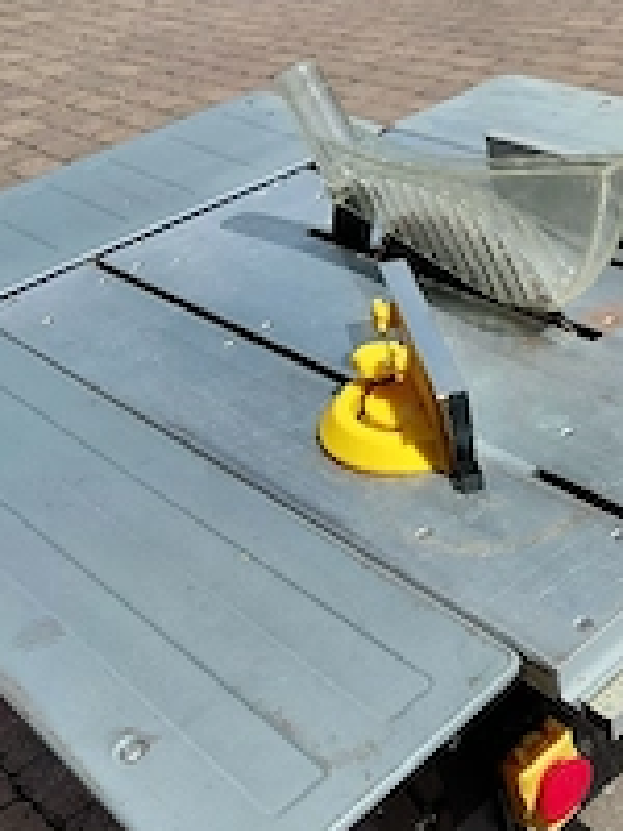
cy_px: 345
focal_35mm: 50
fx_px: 1200
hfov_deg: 27.8
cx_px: 590
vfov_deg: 38.1
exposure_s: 1/5000
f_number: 1.8
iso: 50
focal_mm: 4.69
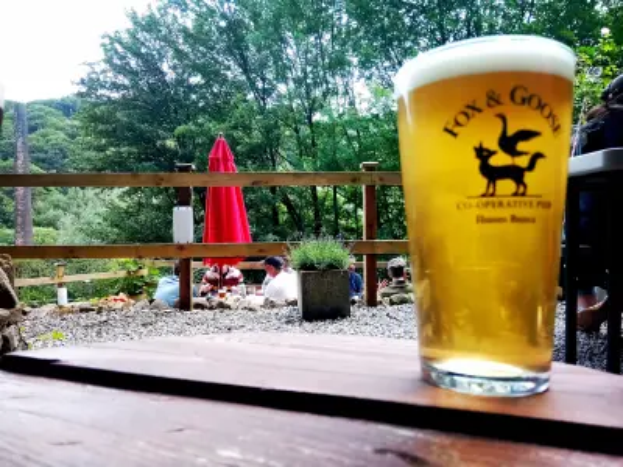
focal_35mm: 28
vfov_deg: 49.7
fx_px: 504
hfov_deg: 63.4
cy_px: 234
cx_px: 312
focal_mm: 3.54
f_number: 2
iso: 119
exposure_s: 1/185
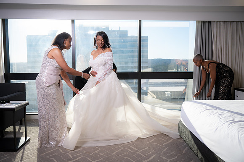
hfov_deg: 59.5
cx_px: 122
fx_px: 213
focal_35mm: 32
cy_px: 81
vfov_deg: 41.7
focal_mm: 31.5
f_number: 3.2
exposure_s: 1/250
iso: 400
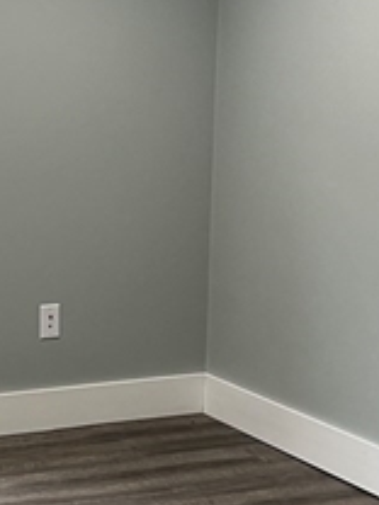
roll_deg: +0.4
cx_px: -148
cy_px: 279
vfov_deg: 20.4
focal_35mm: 96
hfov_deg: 14.6
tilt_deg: -9.1
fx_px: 1401
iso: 100
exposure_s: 1/60
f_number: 1.5
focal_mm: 5.7
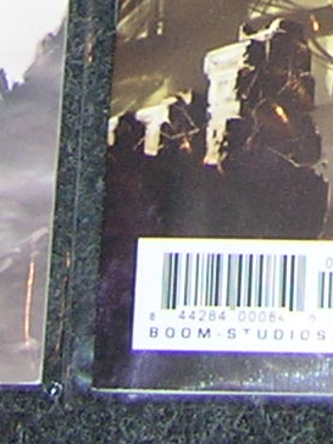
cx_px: 651
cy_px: -722
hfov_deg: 6.0
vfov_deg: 7.5
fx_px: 3104
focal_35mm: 242
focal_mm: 5.7
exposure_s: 1/60.1
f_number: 2.9
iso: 50
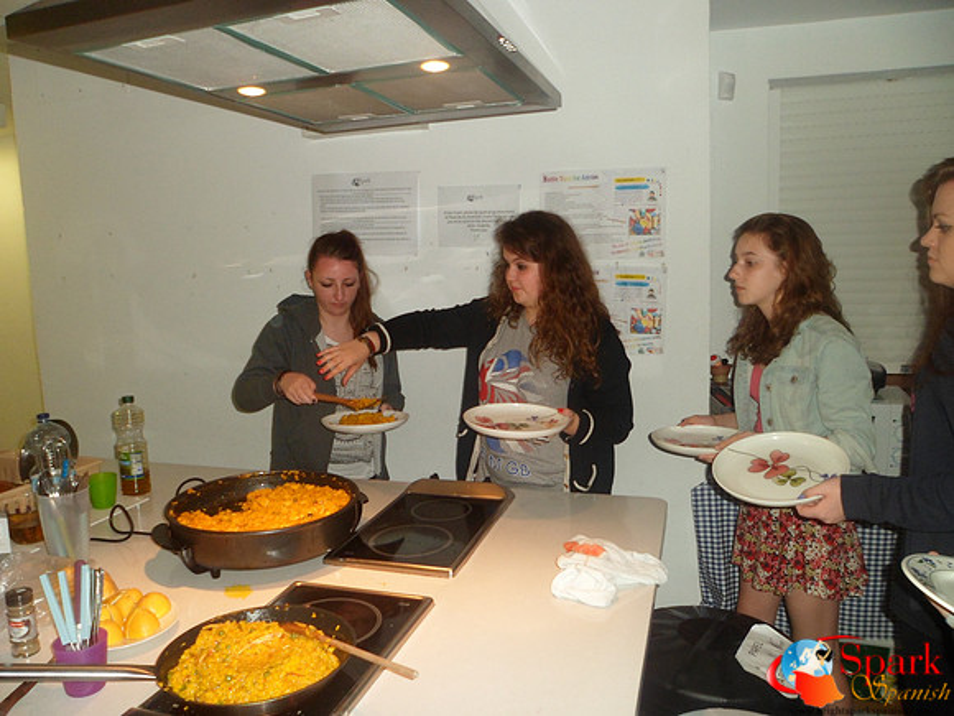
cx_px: 477
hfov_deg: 67.3
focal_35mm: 26
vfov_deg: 53.1
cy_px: 358
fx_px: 717
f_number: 3.3
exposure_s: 1/45
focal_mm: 4.9
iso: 160
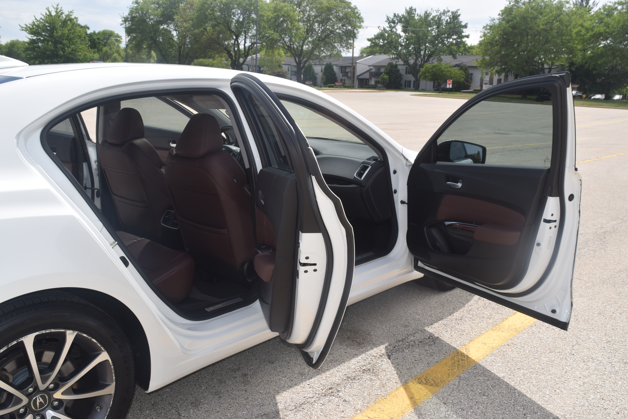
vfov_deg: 41.7
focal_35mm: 32
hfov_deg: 59.5
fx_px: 549
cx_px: 314
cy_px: 210
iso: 100
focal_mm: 21
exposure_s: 1/200
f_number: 11
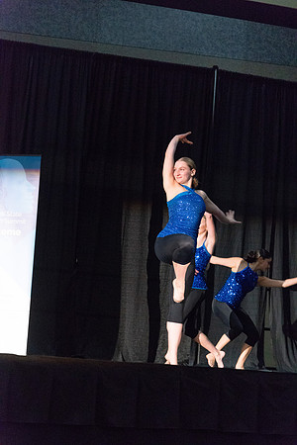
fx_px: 1052
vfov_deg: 23.9
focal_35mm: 85
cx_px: 148
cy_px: 222
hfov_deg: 16.1
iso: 4000
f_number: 4.5
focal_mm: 85
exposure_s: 1/200
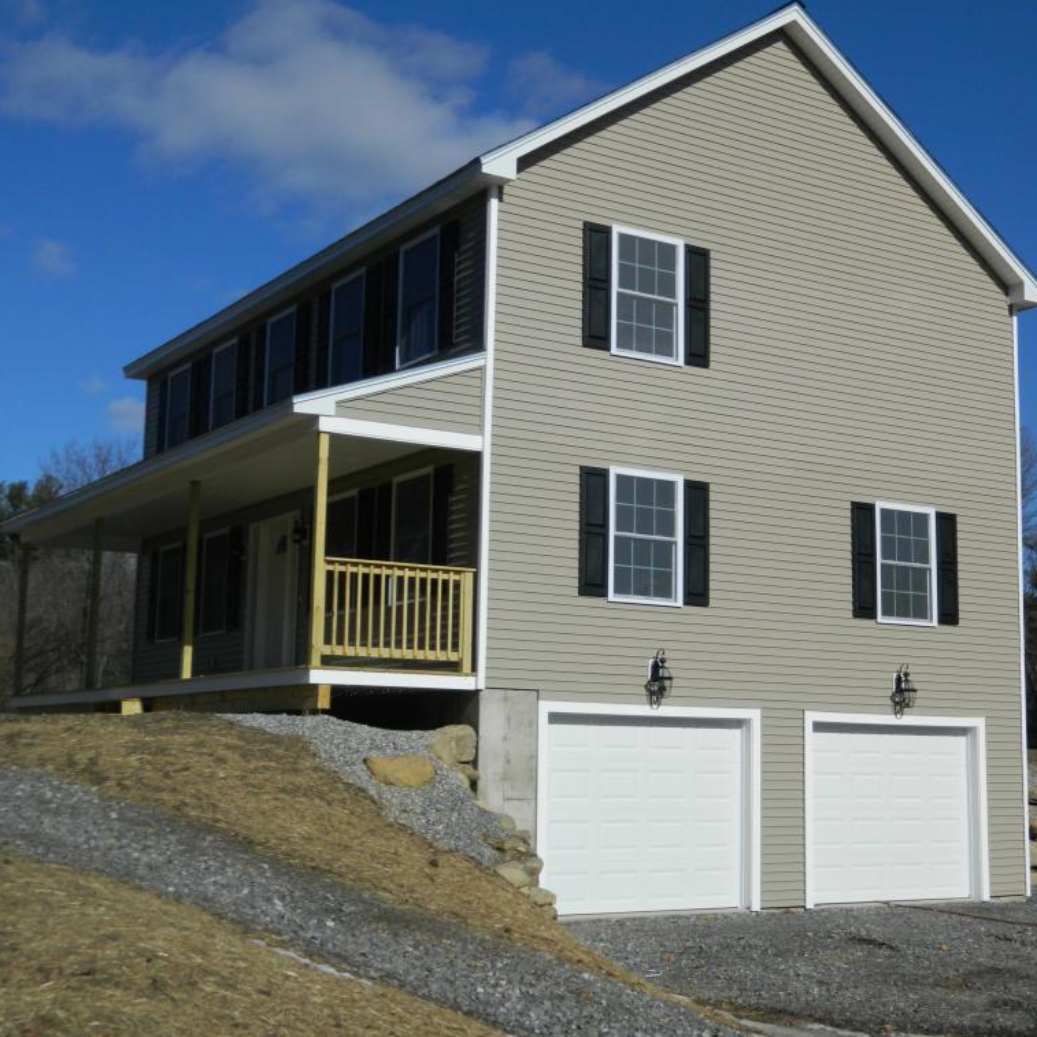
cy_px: 521
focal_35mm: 49
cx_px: 577
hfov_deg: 34.6
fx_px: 1661
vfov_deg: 34.7
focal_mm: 7.3
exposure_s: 1/400
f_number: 9.8
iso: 110
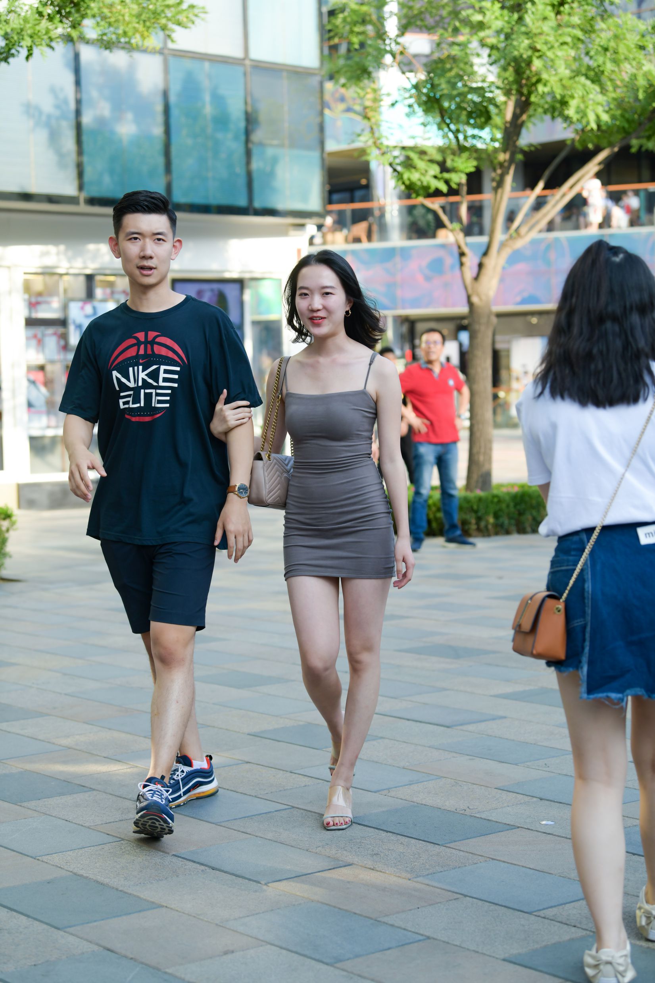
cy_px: 492
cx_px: 328
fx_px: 1910
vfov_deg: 28.8
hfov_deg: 19.5
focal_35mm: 70
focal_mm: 70
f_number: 3.5
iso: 220
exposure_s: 1/640
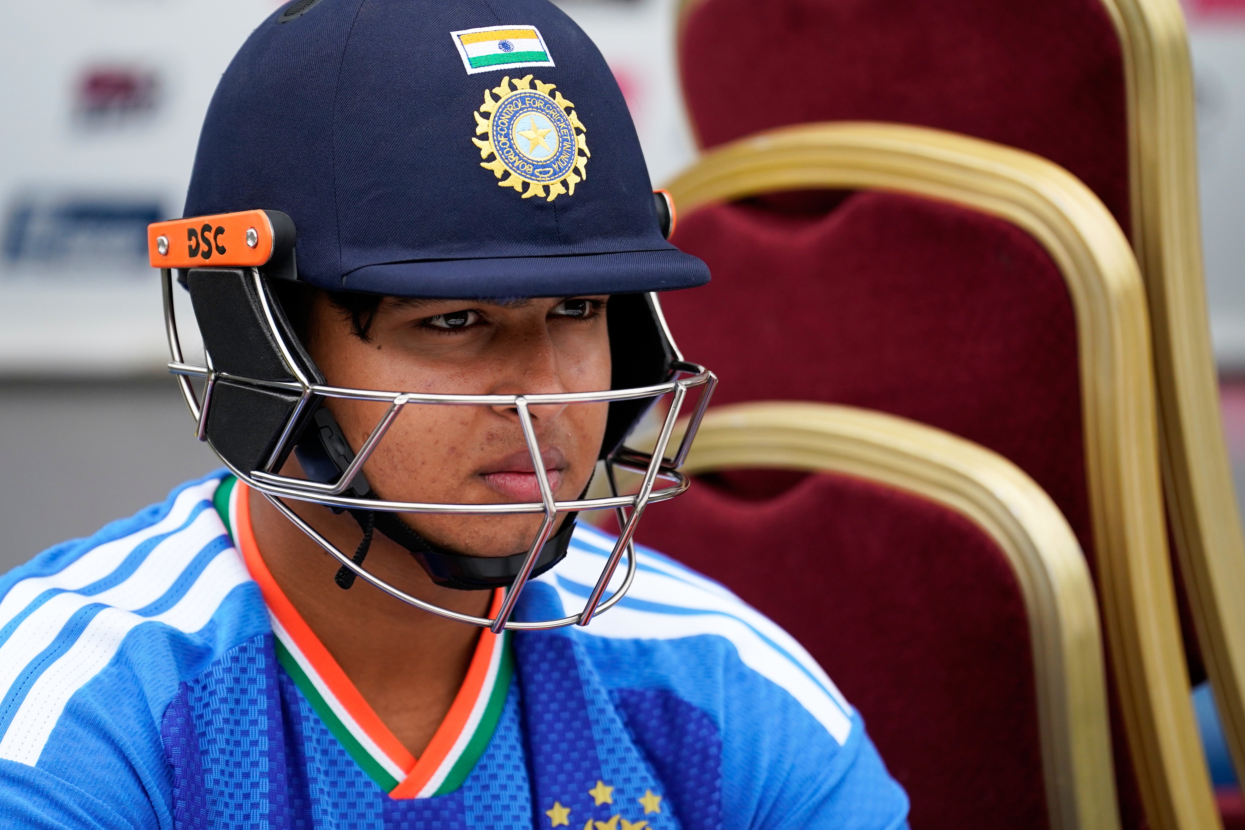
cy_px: 381
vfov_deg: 5.7
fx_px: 8264
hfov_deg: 8.6
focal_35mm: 239
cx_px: 511
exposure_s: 1/4000
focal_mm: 200
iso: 800
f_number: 3.2
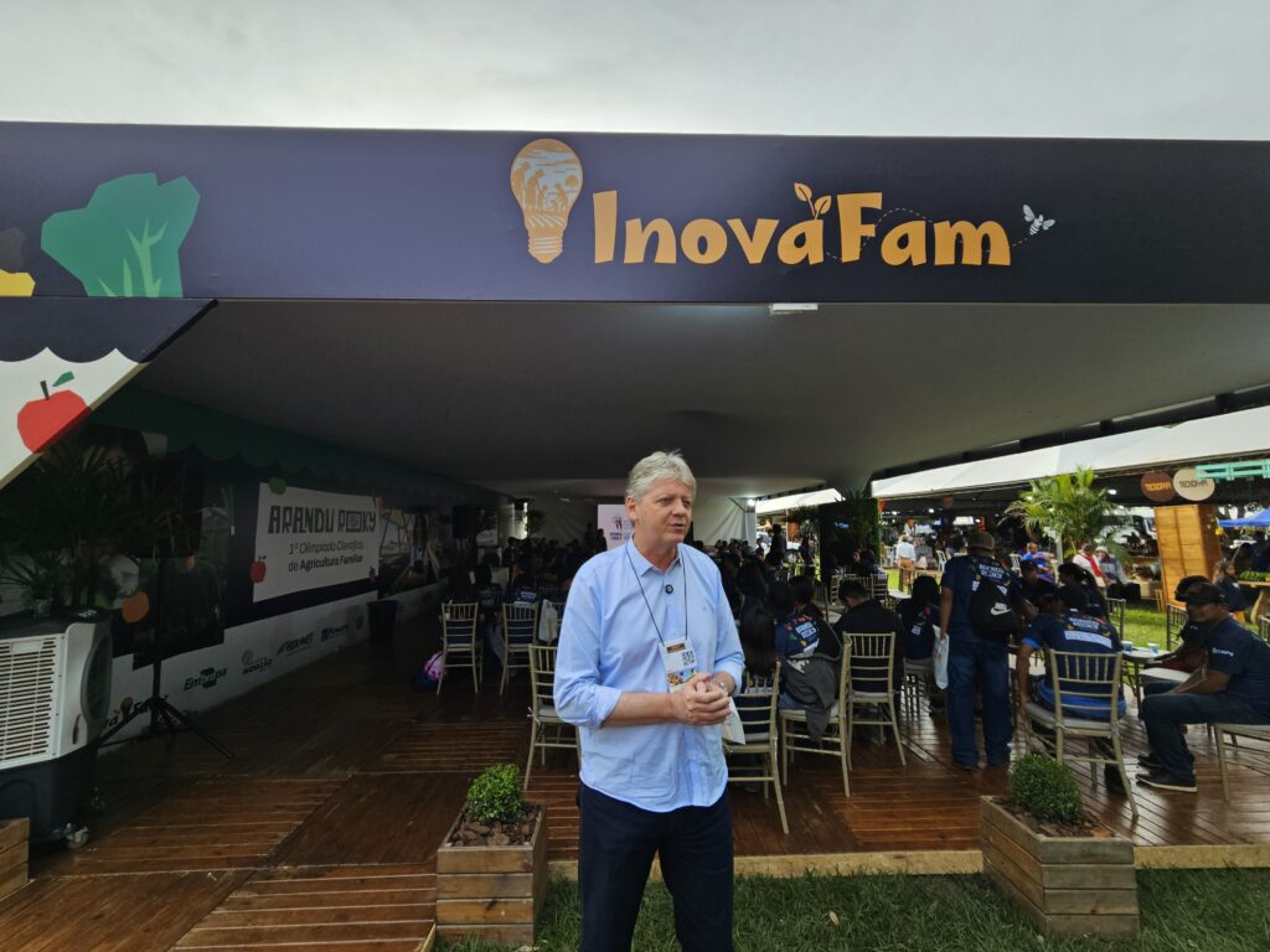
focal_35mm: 13
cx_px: 635
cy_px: 476
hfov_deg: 106.2
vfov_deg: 89.9
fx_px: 477
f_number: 2.2
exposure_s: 1/359
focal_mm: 2.2
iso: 50
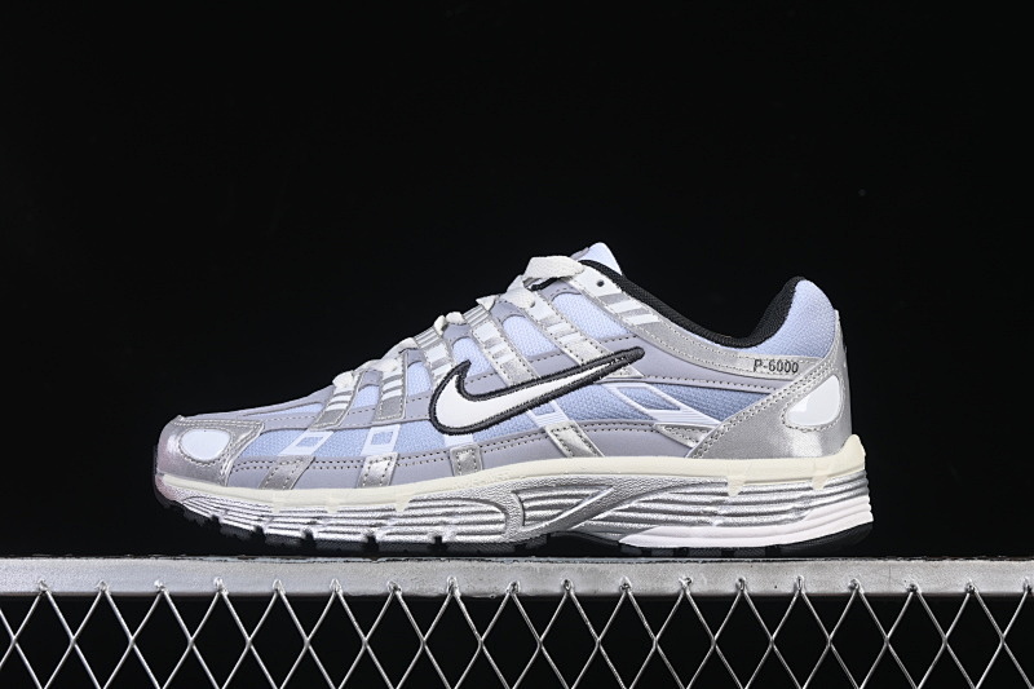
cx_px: 517
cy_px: 344
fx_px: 2154
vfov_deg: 18.2
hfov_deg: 27.0
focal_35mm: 75
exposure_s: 1/80
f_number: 8
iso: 160
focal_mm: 50
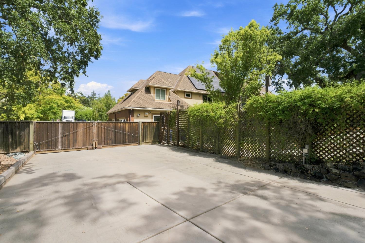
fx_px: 162
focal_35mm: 16
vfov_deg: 73.7
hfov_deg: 96.7
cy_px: 122
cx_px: 182
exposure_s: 1/125
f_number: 16
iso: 320
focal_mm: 16
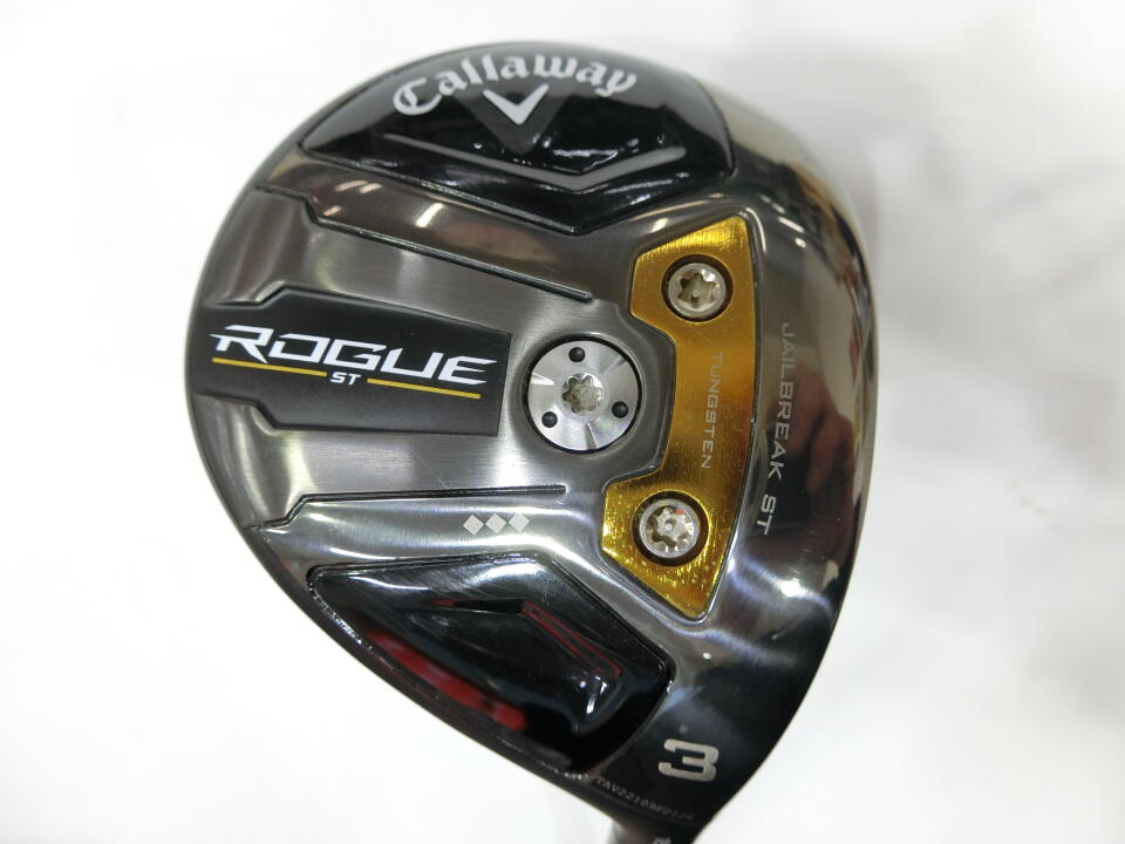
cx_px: 562
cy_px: 422
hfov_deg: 69.4
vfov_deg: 54.9
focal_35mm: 25
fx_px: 812
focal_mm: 5.4
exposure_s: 1/125
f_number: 2.8
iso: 400
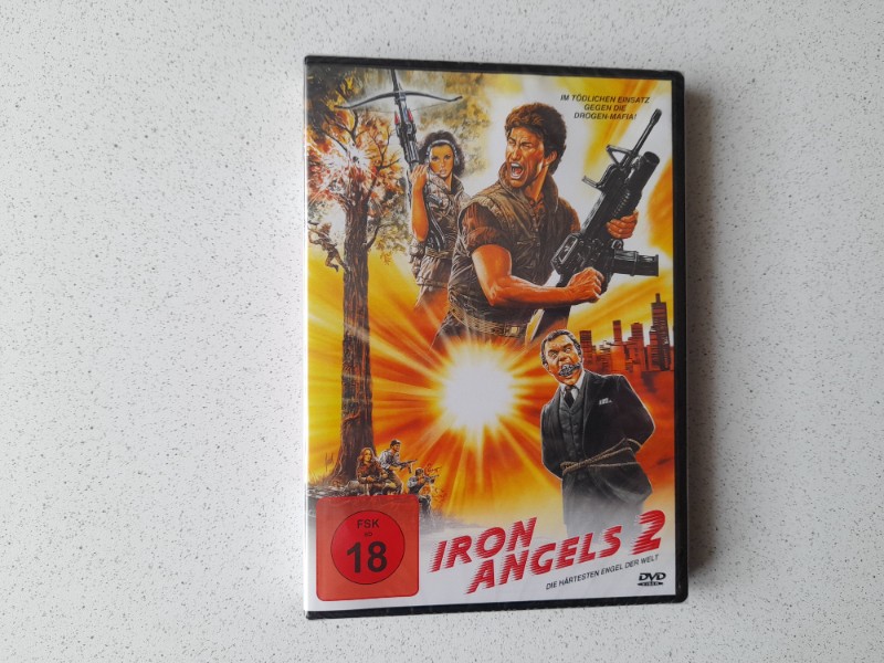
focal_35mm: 25
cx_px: 442
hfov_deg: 69.4
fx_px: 638
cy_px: 332
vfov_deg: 54.9
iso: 40
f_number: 2
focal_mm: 4.6
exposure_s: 1/50
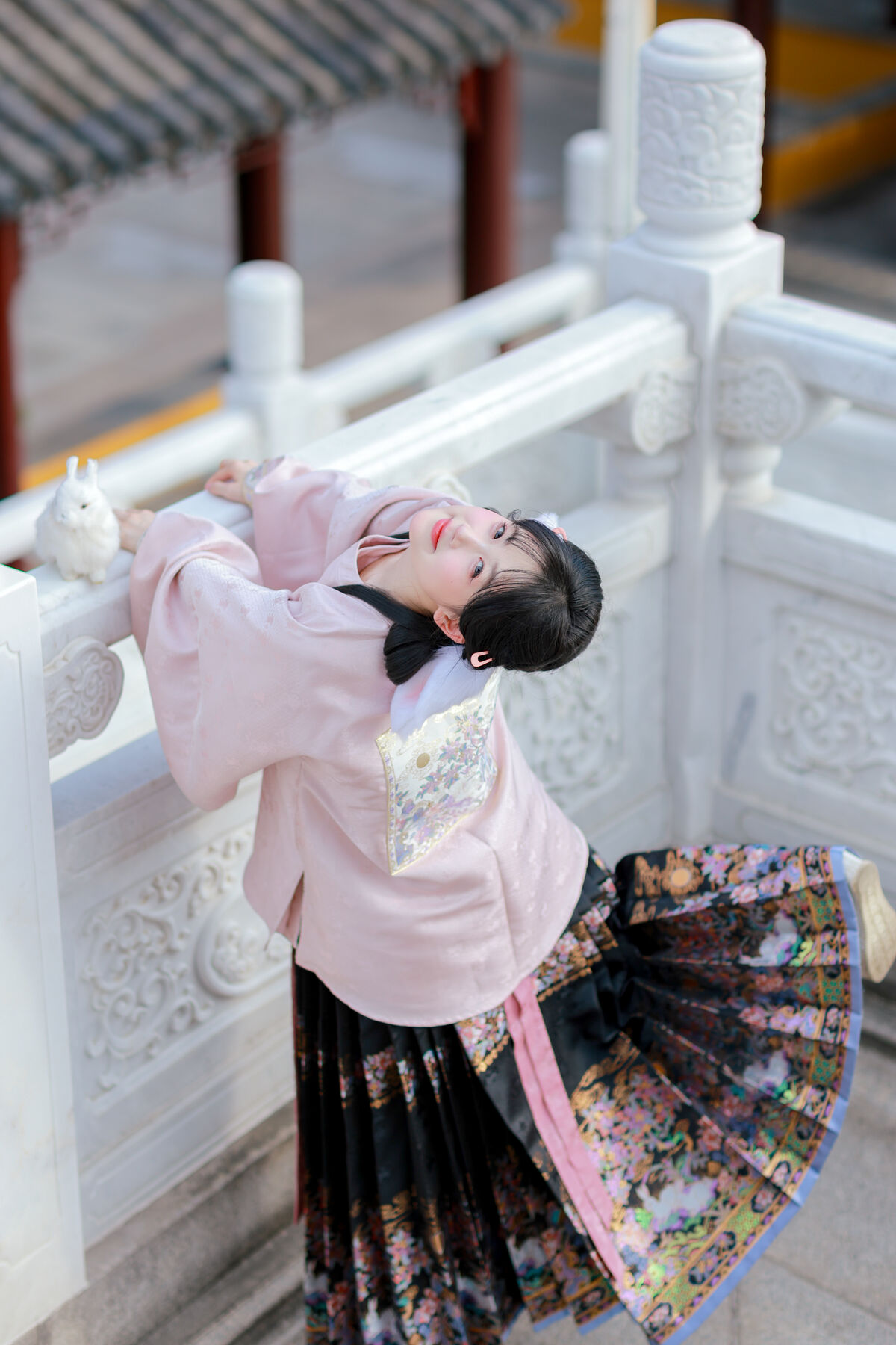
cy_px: 672
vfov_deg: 23.6
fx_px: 3210
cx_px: 448
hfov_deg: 15.9
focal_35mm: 86
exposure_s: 1/1250
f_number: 2.2
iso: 100
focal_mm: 85
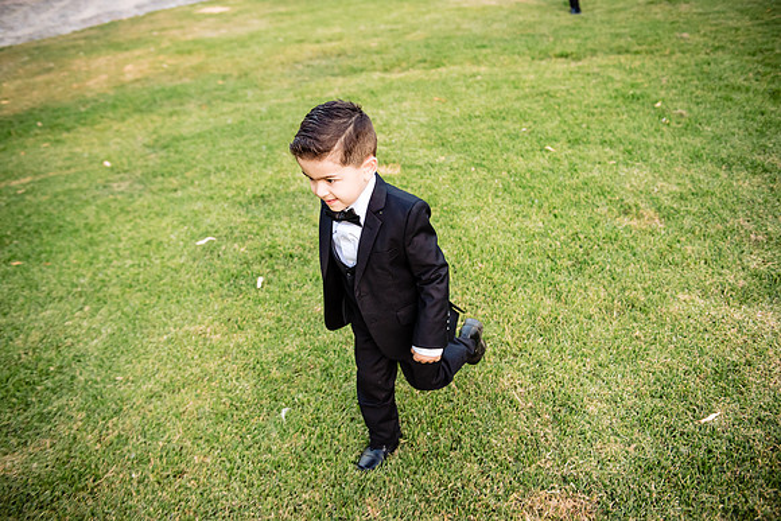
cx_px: 390
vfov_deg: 41.1
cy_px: 260
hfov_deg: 58.7
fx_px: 694
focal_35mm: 32
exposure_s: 1/320
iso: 1600
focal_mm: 32
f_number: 3.2
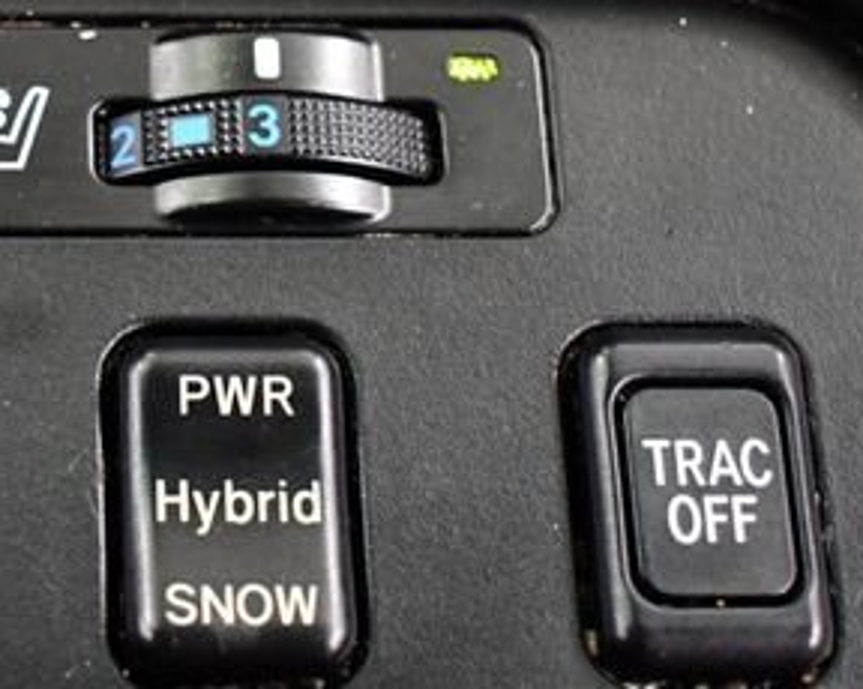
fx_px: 2986
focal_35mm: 117
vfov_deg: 13.1
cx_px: -6
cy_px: 132
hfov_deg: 16.1
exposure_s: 1/60
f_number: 4.2
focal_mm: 28
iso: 4000
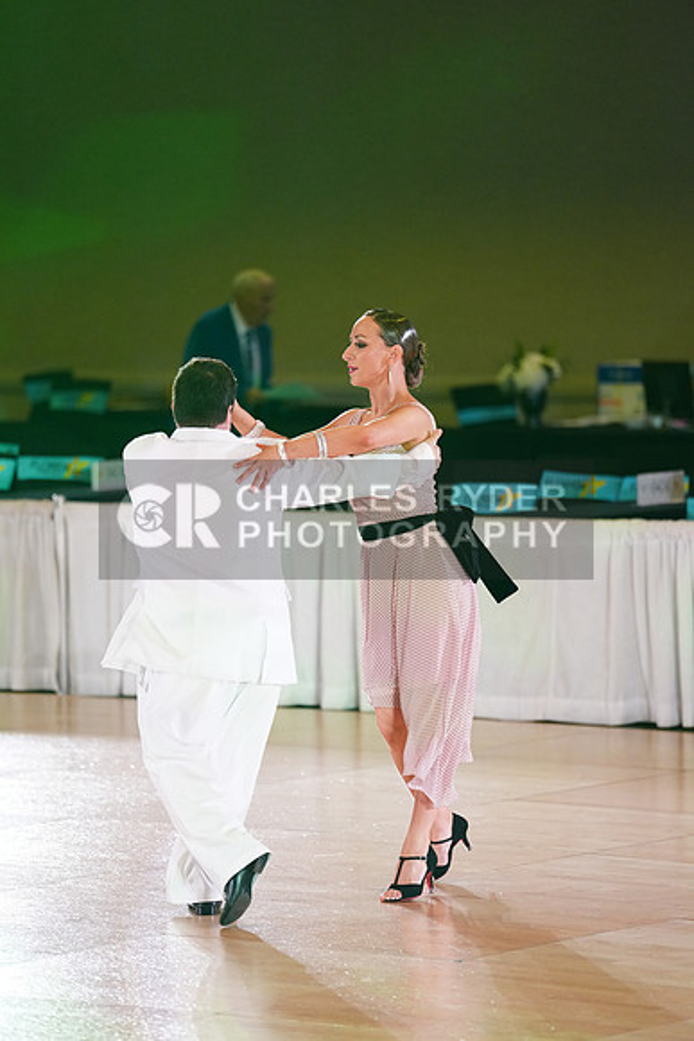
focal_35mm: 200
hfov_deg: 6.9
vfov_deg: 10.3
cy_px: 520
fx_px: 5779
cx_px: 347
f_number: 2.8
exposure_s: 1/500
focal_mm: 200
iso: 2500
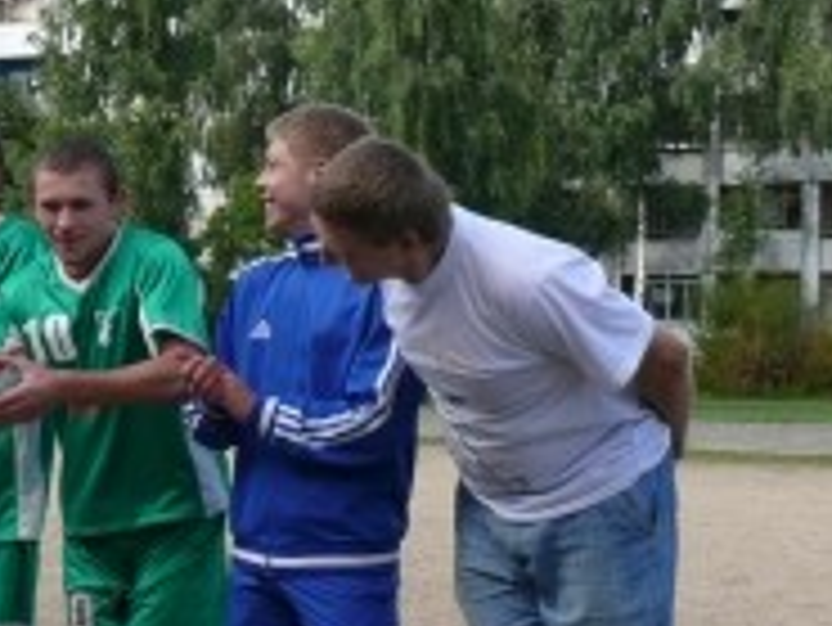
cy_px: 288
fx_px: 2549
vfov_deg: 14.0
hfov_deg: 17.4
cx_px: -261
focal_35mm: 106
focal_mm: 7.4
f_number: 4.5
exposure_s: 1/250
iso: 100
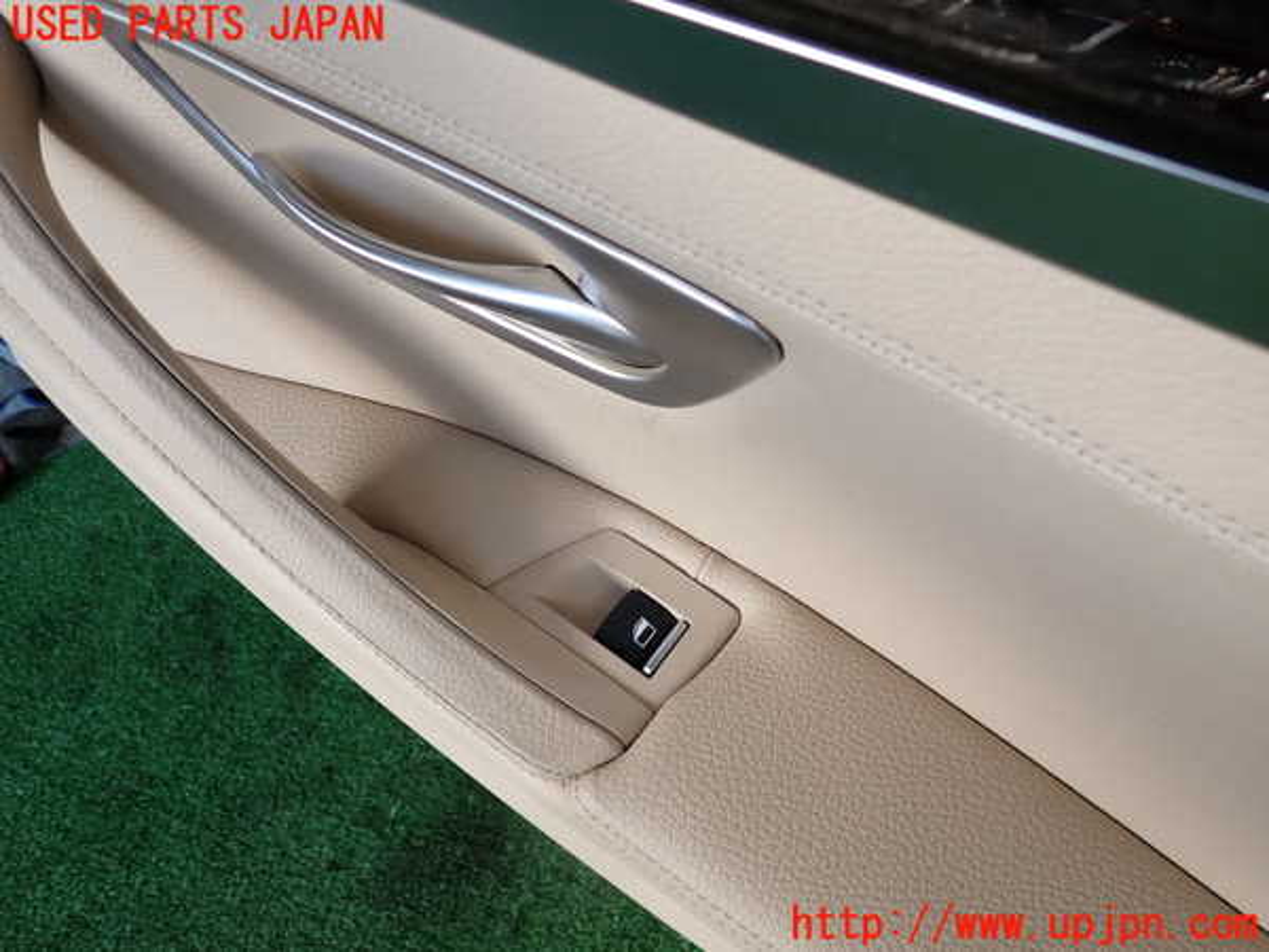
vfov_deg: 54.9
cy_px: 476
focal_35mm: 25
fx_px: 916
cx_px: 634
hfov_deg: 69.4
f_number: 2.8
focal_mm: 4.5
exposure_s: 1/100
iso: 100
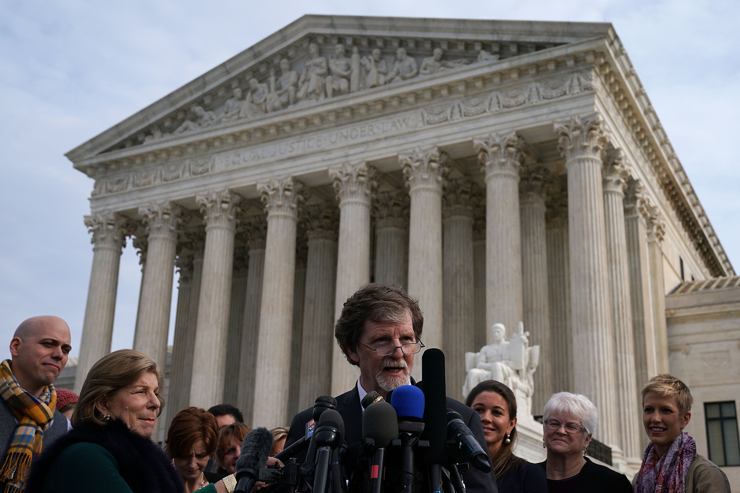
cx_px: 370
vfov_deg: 35.1
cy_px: 246
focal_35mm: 38
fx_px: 781
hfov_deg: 50.7
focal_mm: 38
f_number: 5.6
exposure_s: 1/1600
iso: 200
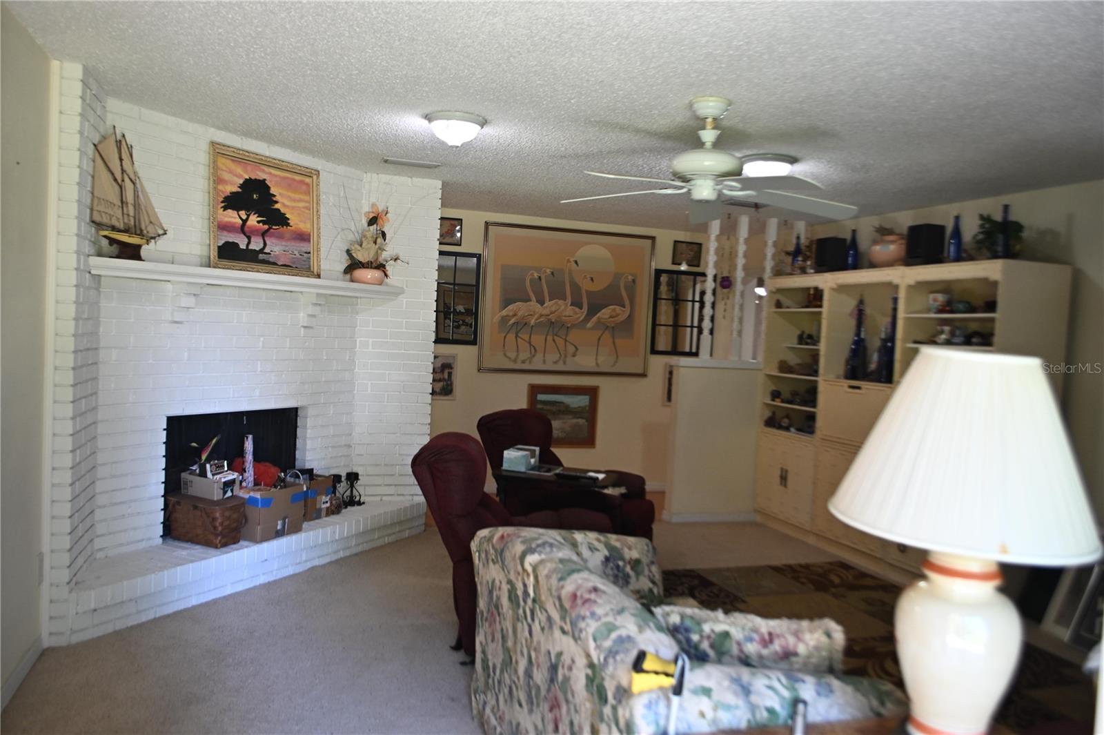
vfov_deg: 47.9
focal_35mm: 27
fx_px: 828
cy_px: 368
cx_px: 552
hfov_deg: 67.4
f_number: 3.5
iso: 360
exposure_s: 1/30
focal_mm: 18
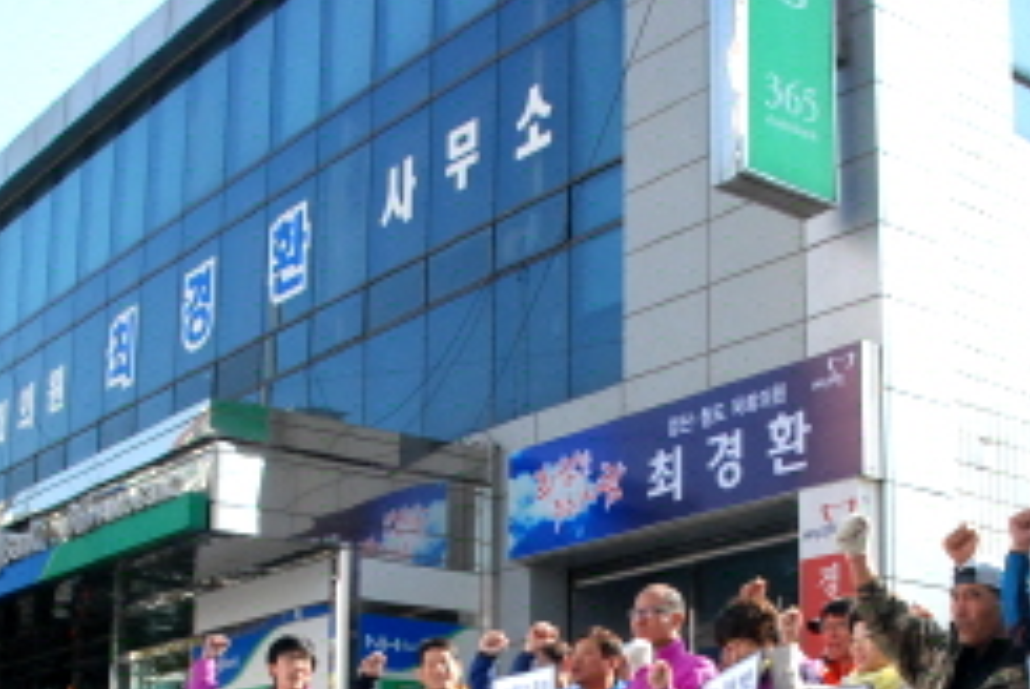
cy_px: 668
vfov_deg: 23.8
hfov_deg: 36.0
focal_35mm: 55
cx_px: 631
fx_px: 1575
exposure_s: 1/400
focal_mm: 18
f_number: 10
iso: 800
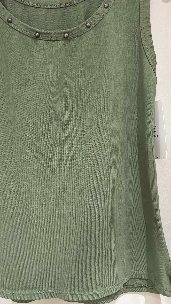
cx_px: 49
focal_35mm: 33
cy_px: 131
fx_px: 266
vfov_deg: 59.3
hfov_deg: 35.1
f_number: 1.6
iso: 400
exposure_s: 1/50
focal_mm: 5.96
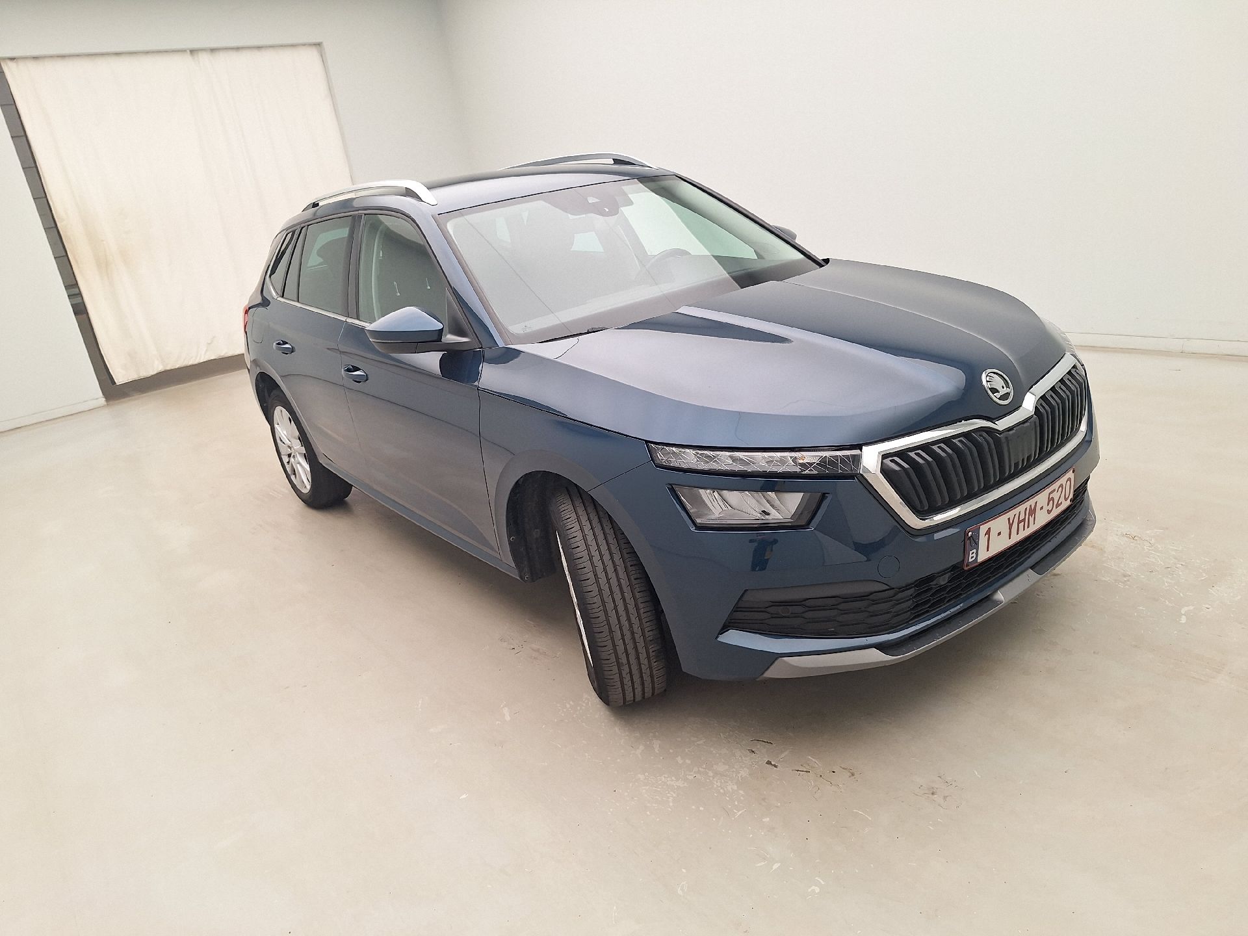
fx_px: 829
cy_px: 468
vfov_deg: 58.9
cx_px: 624
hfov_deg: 73.9
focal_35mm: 23
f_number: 1.8
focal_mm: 5.54
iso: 50
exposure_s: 1/100
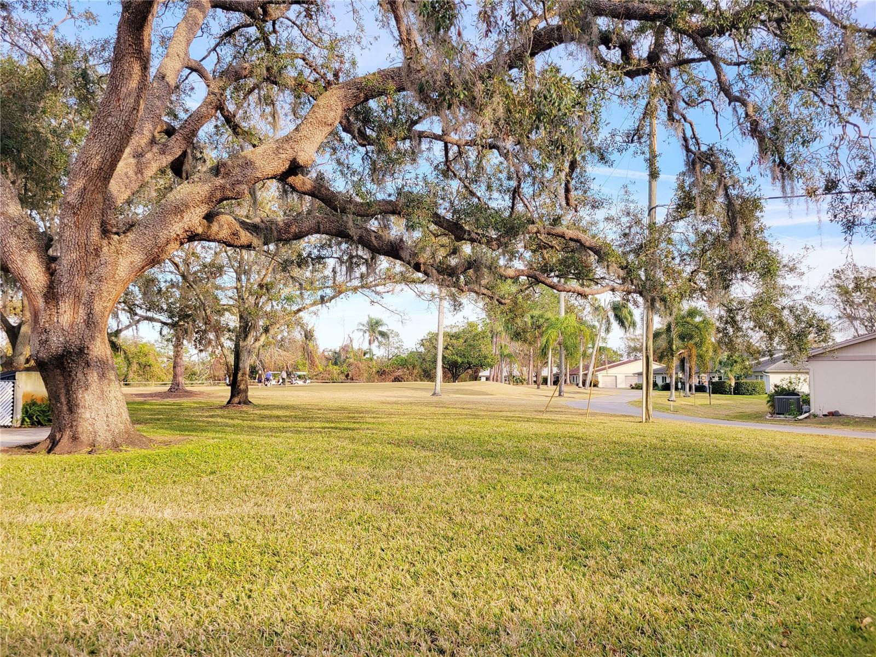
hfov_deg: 67.3
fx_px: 658
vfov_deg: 53.1
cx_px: 438
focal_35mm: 26
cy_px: 328
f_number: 1.8
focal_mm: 5.4
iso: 40
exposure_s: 1/769
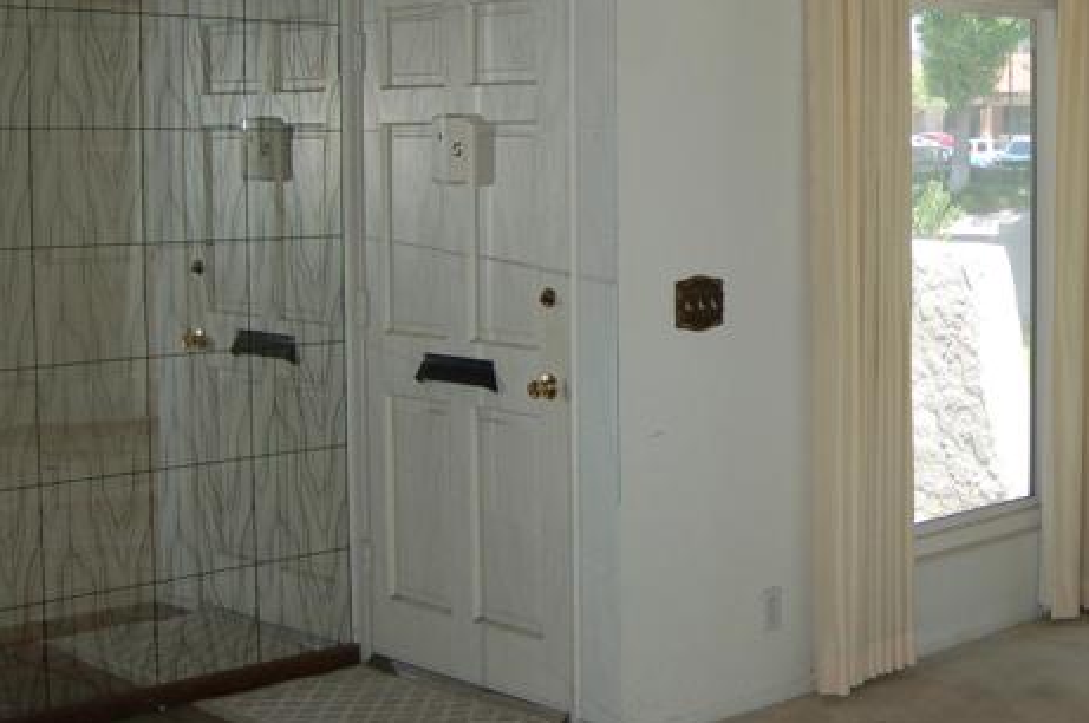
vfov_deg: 22.4
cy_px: 219
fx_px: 1812
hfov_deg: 32.1
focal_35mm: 60
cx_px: 943
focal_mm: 18
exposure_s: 1/500
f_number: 5
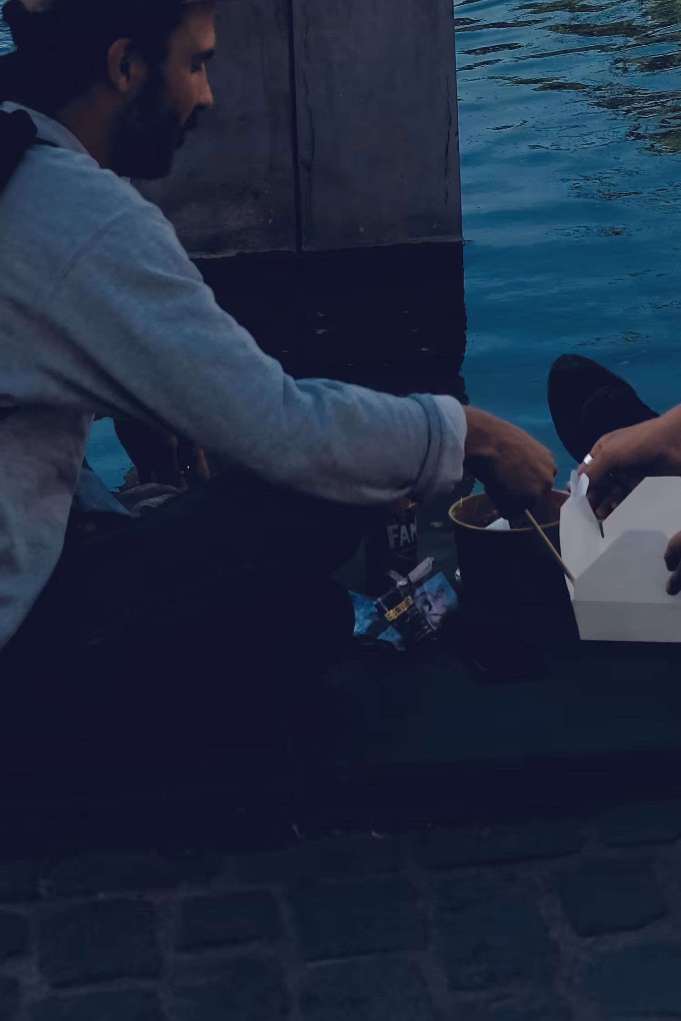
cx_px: 473
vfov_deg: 14.0
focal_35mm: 141
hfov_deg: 9.7
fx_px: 3999
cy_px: -287
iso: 400
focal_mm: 35
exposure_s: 1/2400
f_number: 5.6
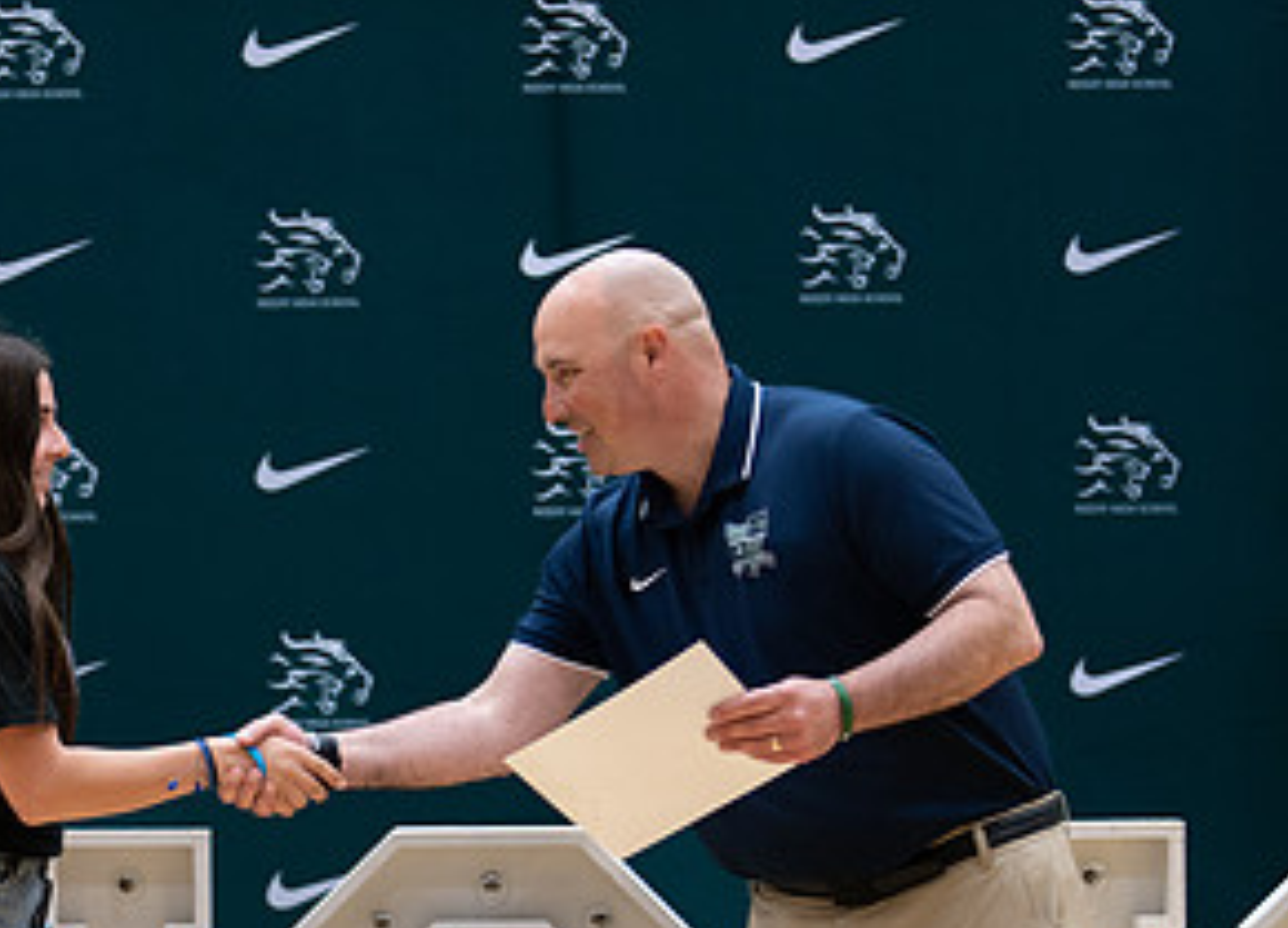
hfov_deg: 15.1
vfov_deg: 10.9
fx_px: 4807
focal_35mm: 131
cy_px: 952
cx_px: 172
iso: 320
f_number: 1.2
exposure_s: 1/320
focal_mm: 50
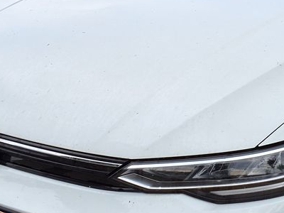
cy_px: 106
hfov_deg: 23.1
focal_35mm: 84
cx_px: 202
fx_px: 689
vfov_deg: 17.6
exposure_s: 1/628
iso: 32
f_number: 1.9
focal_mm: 2.91
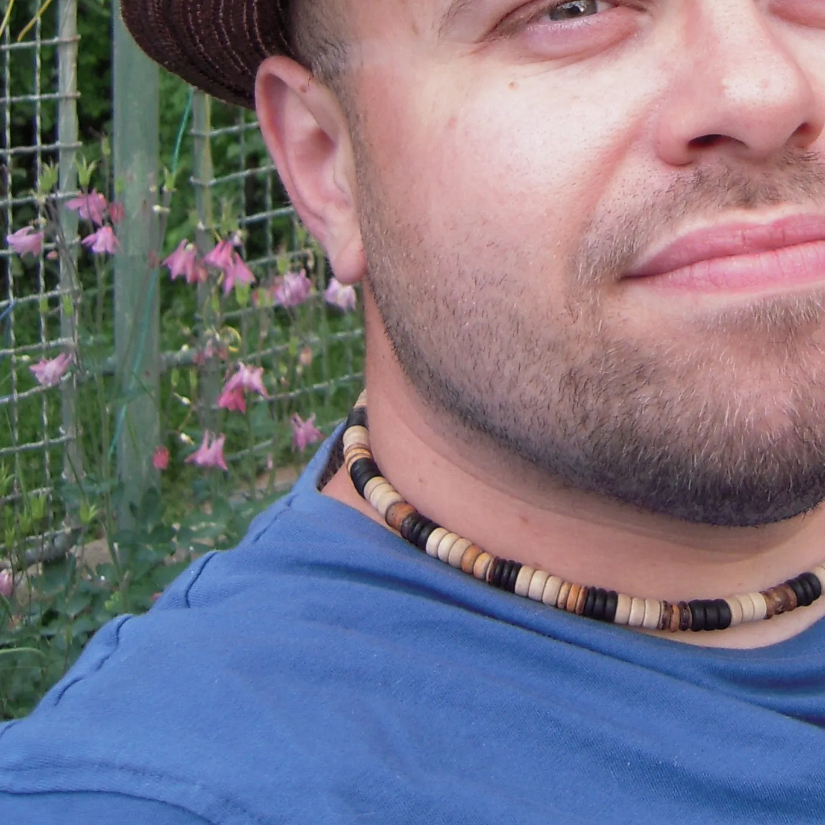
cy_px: -92
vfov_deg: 24.3
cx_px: 689
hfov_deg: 25.5
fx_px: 1780
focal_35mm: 66
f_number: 2.7
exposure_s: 1/40
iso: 100
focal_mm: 5
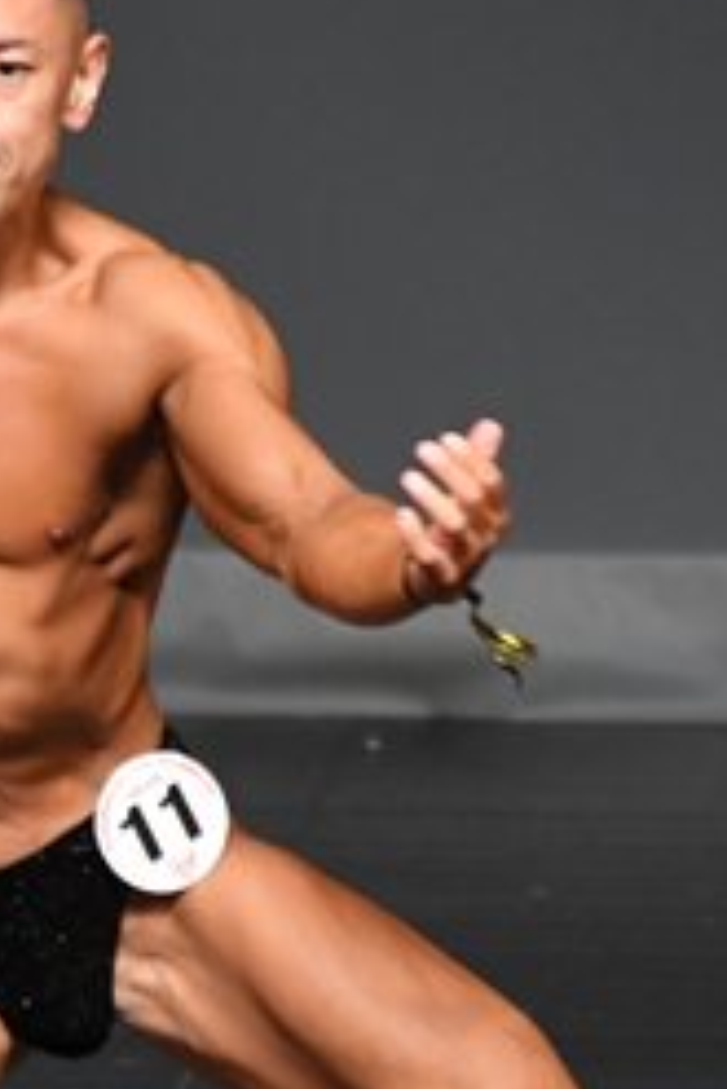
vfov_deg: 1.5
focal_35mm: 1411
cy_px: 785
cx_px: 130
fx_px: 42678
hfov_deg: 1.0
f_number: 5.6
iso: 2500
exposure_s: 1/400
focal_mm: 300
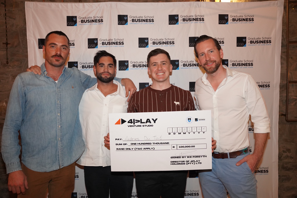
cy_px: 99
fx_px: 271
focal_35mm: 33
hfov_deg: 57.5
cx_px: 148
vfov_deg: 40.2
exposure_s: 1/160
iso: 6400
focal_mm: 32.8
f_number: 4
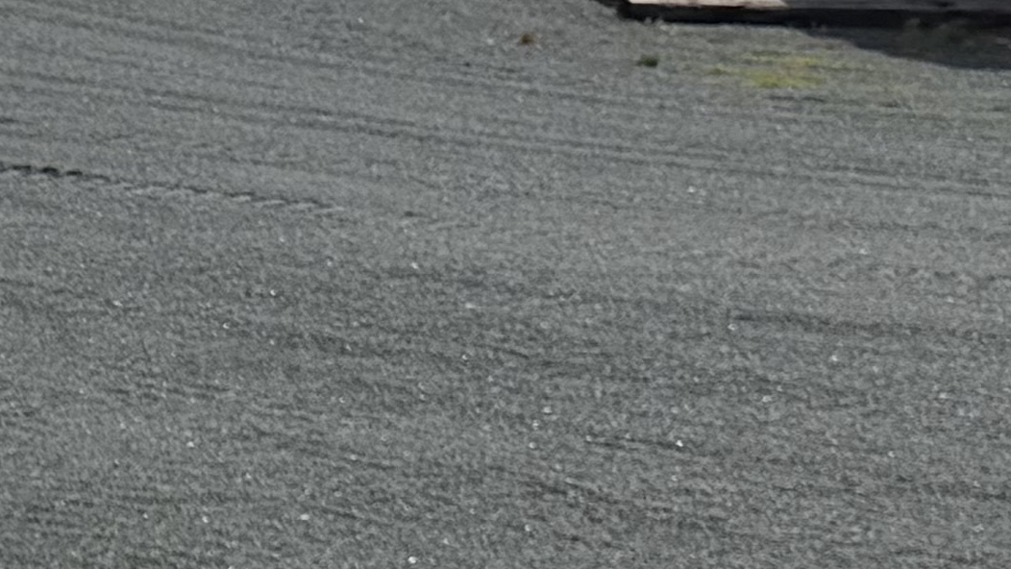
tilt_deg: -18.8
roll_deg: -0.5
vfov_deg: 8.2
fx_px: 3807
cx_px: -1195
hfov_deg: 12.7
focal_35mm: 142
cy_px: 1072
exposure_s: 1/9091
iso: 80
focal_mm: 6.76
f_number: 1.78
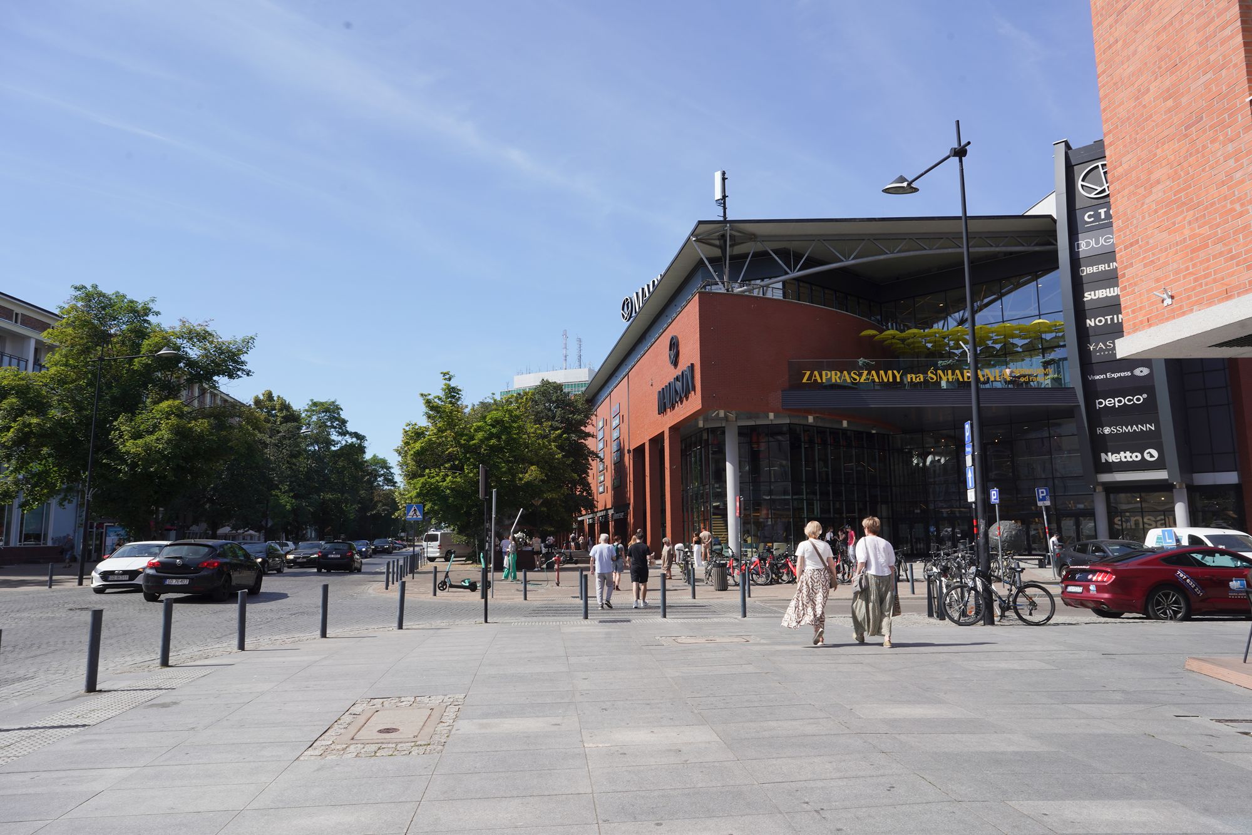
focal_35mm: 24
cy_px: 418
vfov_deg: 53.1
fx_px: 835
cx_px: 626
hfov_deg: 73.7
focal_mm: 24
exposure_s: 1/100
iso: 100
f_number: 14
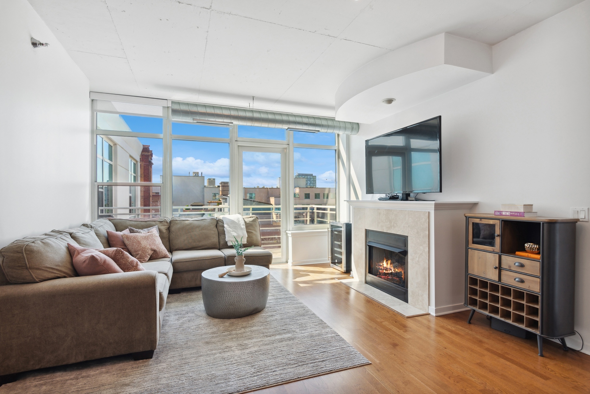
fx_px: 279
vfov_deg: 70.5
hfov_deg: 93.3
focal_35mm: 17
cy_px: 197
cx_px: 295
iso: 250
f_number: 8
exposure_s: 1/60
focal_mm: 17
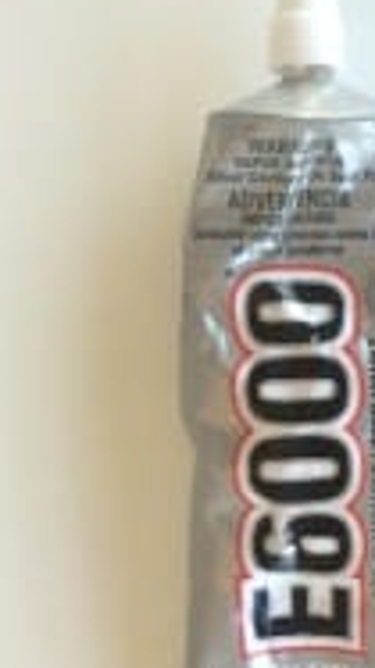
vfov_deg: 28.1
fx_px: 1328
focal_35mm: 75
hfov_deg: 15.9
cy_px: 413
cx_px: 336
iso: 50
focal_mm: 4.12
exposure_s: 1/120
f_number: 2.2
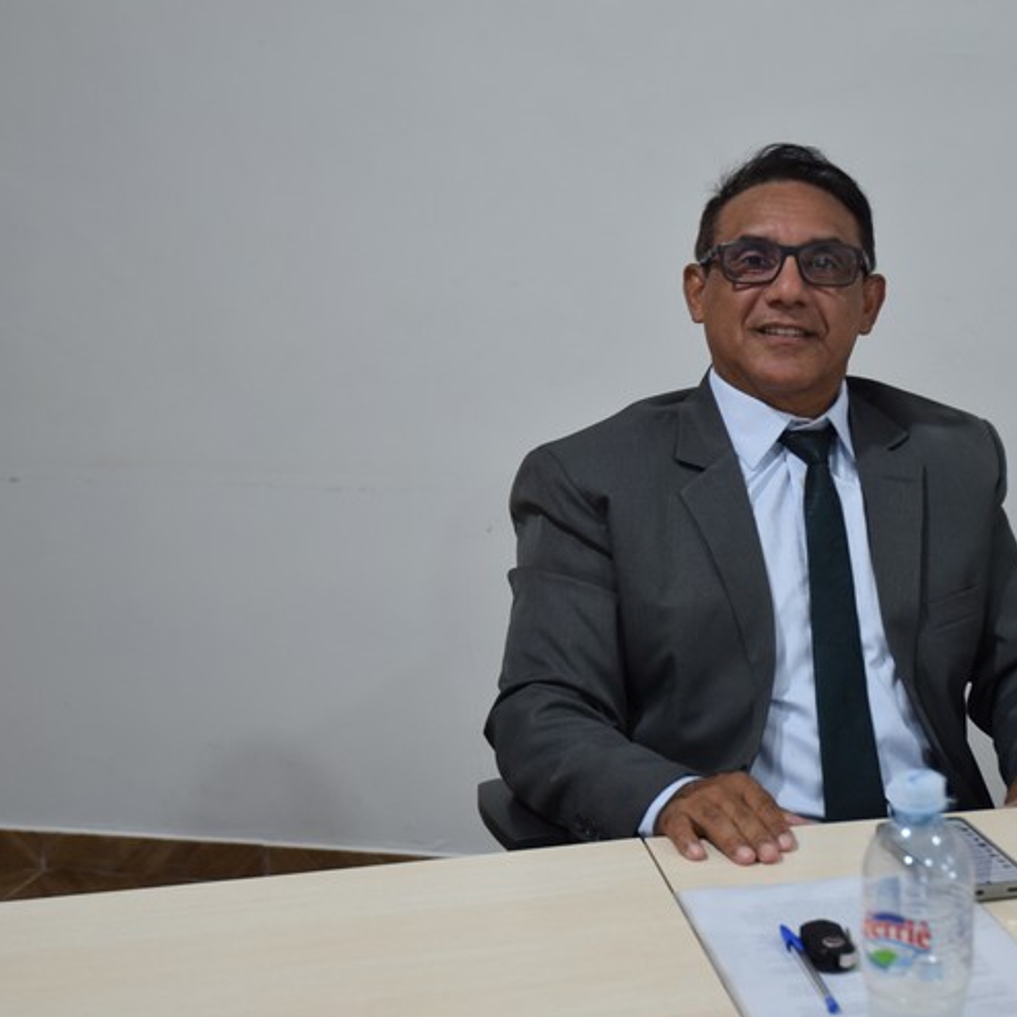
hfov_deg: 25.3
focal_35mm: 68
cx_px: 727
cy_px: 508
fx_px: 2248
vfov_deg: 25.5
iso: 400
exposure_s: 1/60
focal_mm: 35
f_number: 4.2
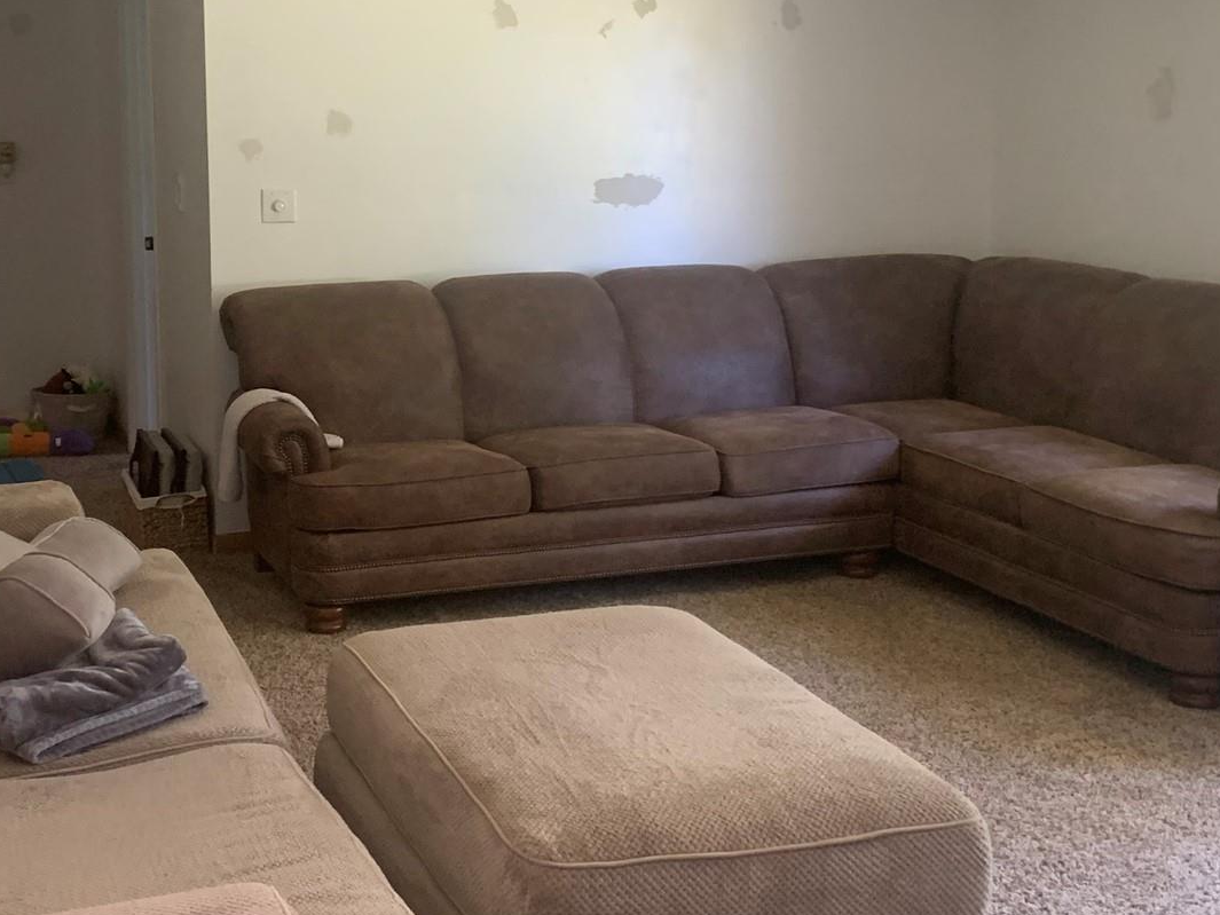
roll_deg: +0.9
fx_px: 1762
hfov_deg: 37.7
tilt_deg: -7.1
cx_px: 392
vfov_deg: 28.9
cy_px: 307
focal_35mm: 50
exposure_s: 1/60
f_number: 1.8
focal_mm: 4.25
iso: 250
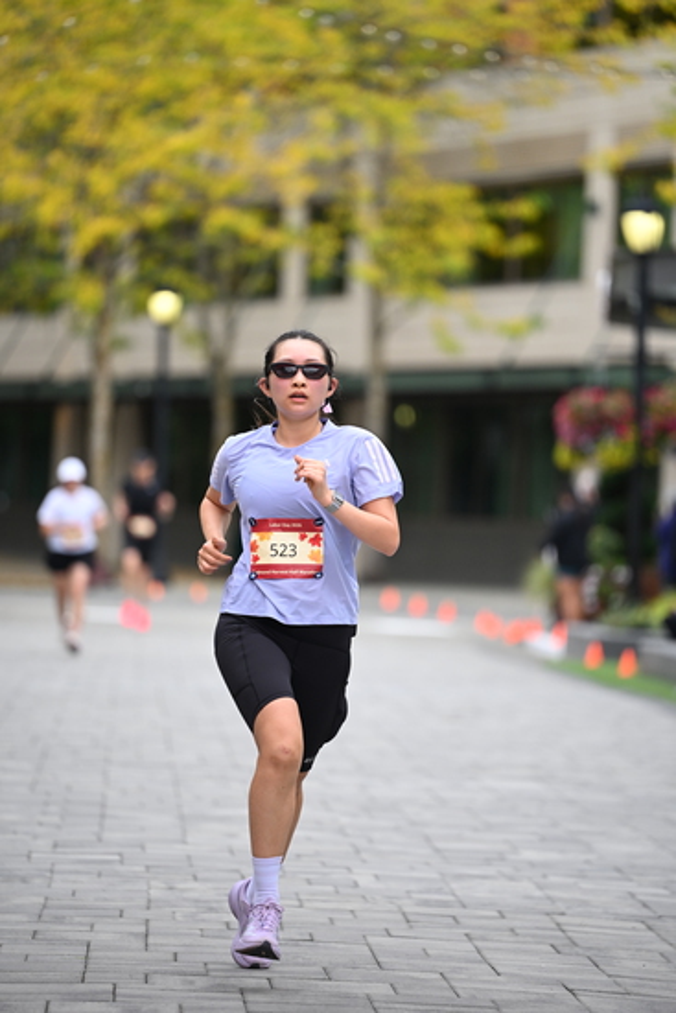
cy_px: 506
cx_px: 338
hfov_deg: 7.9
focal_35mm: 175
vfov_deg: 11.7
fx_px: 4926
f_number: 2.8
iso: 640
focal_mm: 175
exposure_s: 1/2000
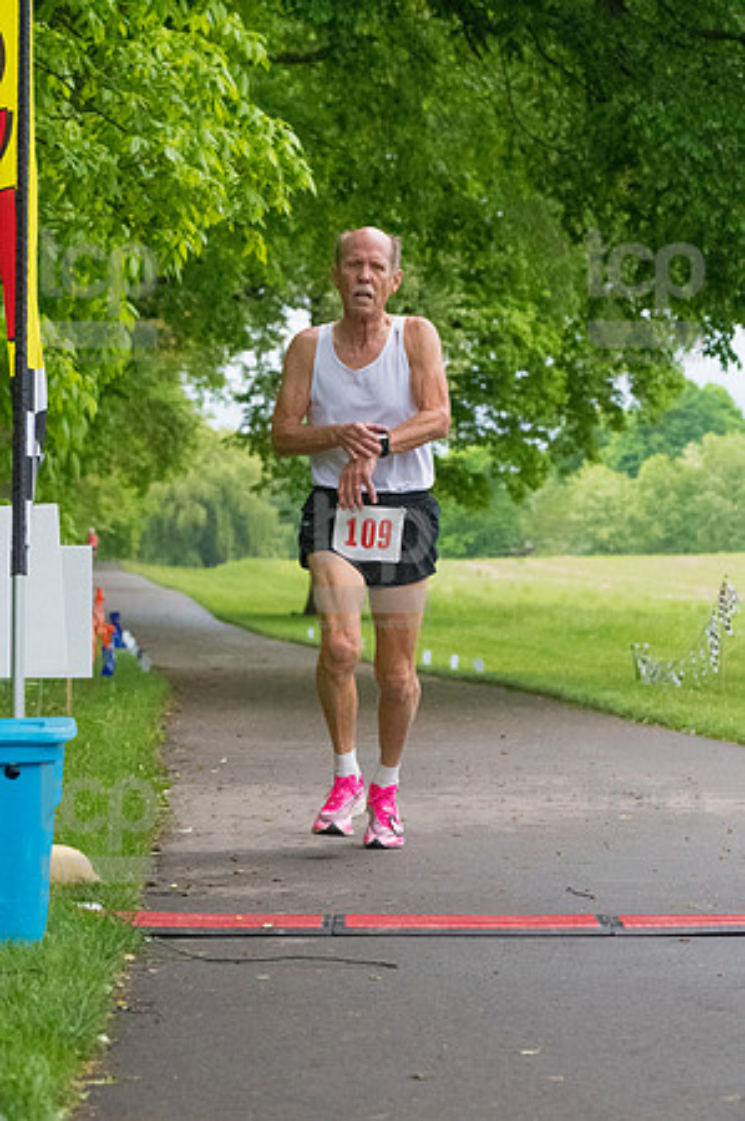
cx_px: 372
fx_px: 4293
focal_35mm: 138
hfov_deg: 9.9
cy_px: 560
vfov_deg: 14.9
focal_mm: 92
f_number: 5.6
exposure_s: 1/1250
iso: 6400
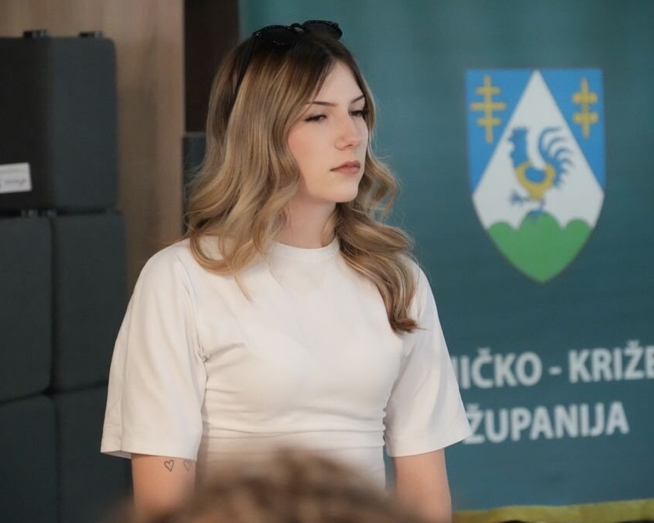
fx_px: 4026
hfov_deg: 9.3
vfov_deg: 7.4
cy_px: 262
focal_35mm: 208
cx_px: 309
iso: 12800
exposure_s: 1/100
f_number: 8
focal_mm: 184
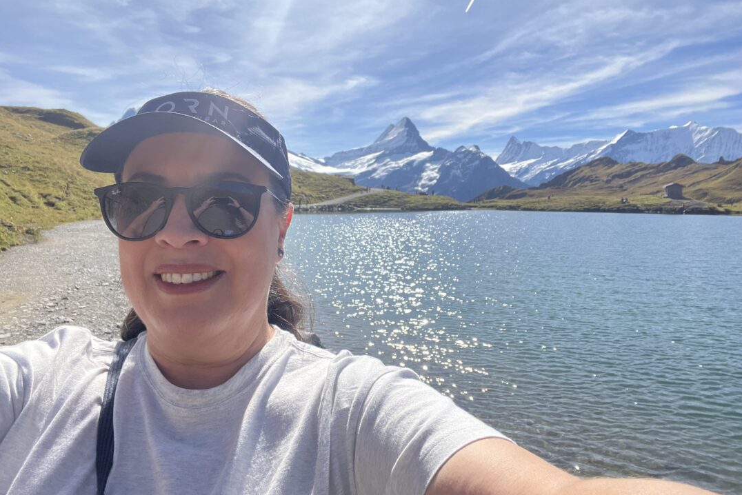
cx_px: 372
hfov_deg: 73.7
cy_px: 223
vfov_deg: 53.1
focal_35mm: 24
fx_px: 495
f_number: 2.2
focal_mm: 2.71
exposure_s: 1/1058
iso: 32
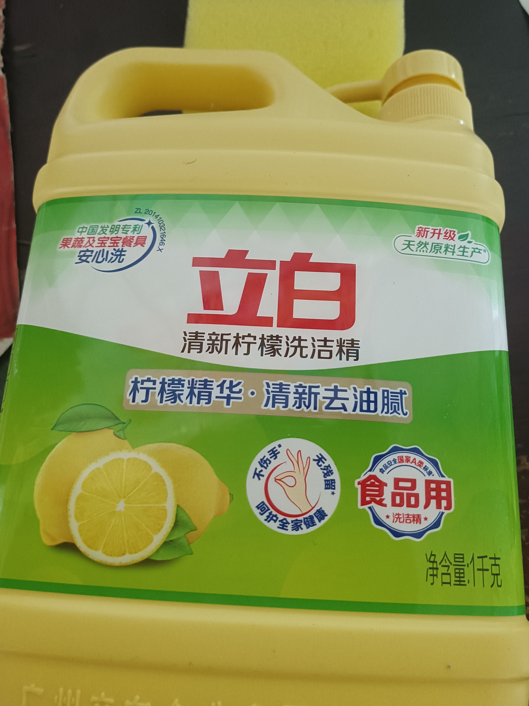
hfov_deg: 51.4
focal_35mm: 27
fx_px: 550
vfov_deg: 65.3
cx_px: 264
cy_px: 353
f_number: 1.9
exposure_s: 1/25
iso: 1660
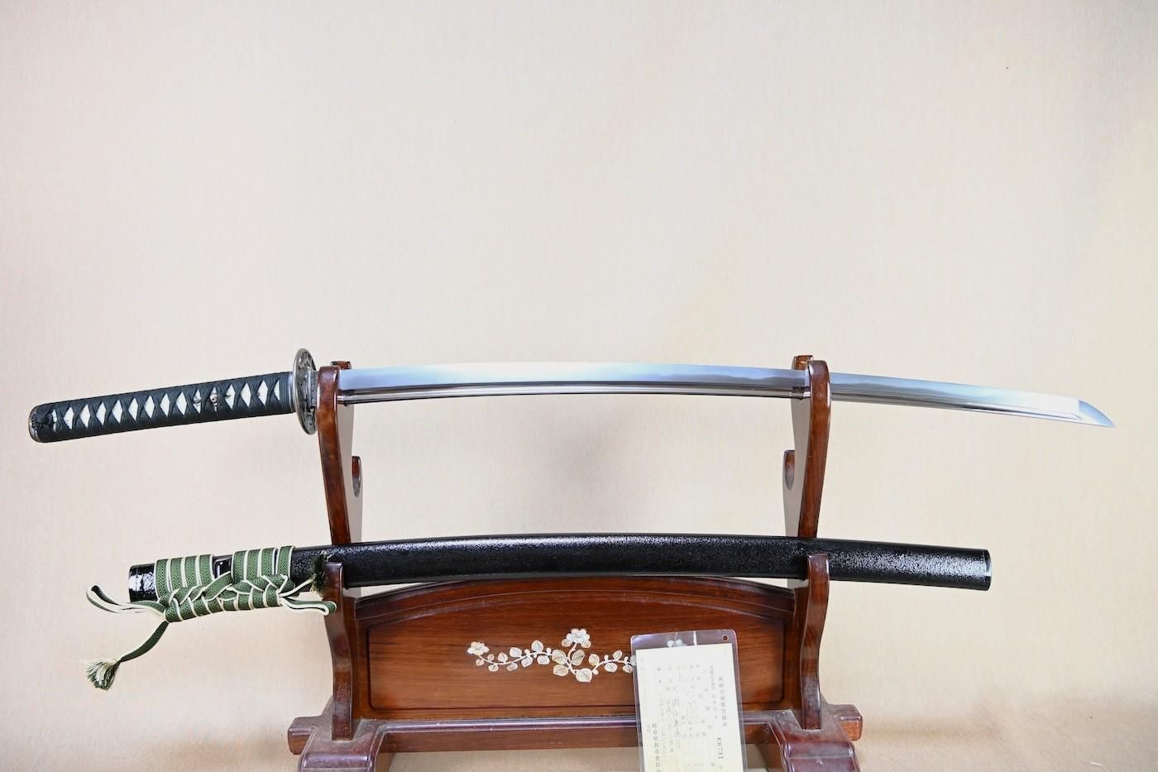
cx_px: 579
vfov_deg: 44.6
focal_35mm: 29
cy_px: 386
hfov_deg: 63.2
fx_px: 941
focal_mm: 19.5
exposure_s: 1/2
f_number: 3.5
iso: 100
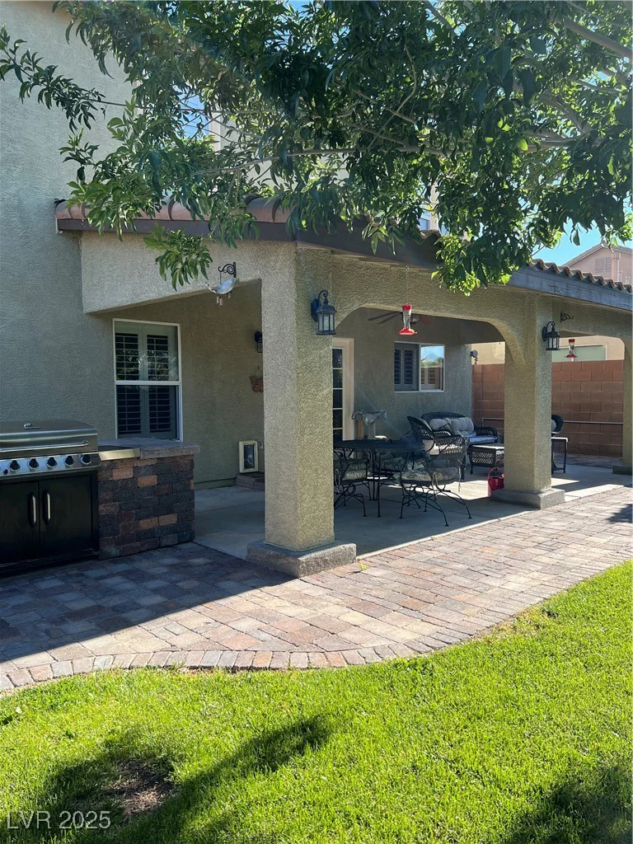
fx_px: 634
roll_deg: +1.0
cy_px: 422
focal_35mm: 26
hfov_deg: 53.1
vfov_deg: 67.3
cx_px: 316
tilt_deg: -3.1
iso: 50
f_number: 1.5
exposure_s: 1/1100
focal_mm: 5.7
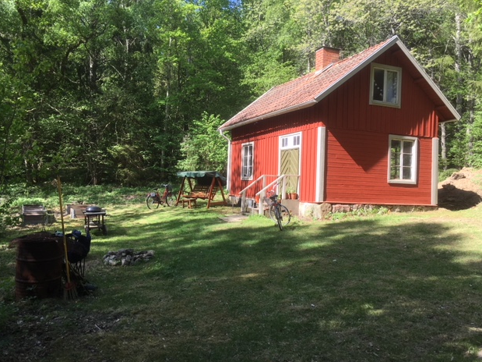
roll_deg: -1.2
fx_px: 418
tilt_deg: -0.2
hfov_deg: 60.0
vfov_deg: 46.8
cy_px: 176
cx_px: 240
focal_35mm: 30
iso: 25
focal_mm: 4.15
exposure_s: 1/407
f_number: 2.2
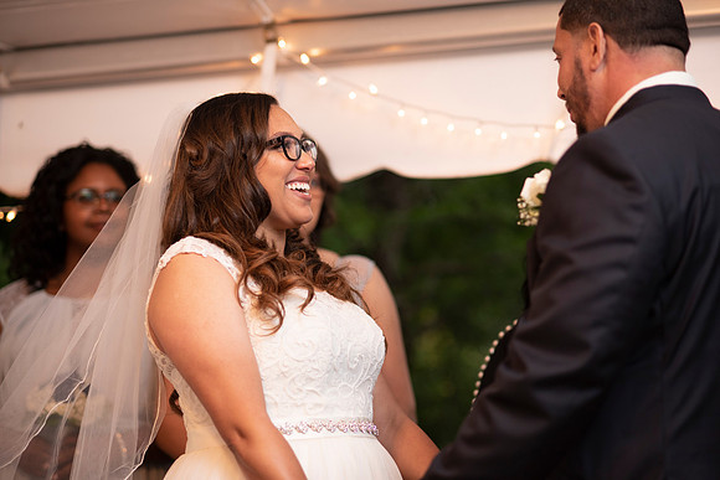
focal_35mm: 85
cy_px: 240
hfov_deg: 23.9
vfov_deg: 16.1
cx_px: 360
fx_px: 1700
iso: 500
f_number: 2.2
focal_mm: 85
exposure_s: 1/160
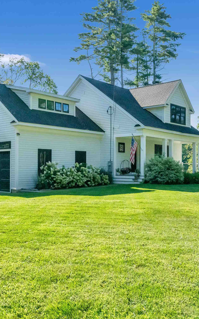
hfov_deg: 34.4
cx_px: 86
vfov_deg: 52.8
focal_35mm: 37
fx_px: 321
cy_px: 159
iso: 8000
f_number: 8
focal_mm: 24
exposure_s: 1/6000
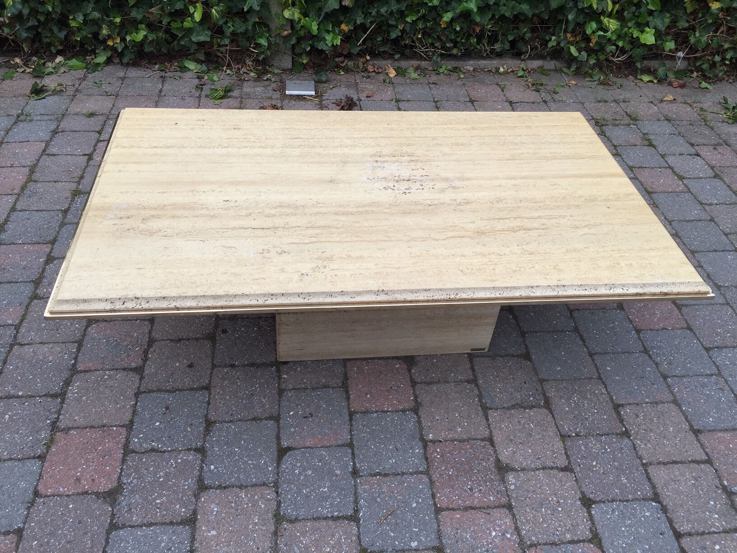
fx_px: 617
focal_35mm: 29
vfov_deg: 48.2
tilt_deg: -42.8
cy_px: 276
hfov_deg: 61.7
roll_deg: -3.9
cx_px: 368
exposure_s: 1/309
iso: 32
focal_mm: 4.15
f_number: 2.2
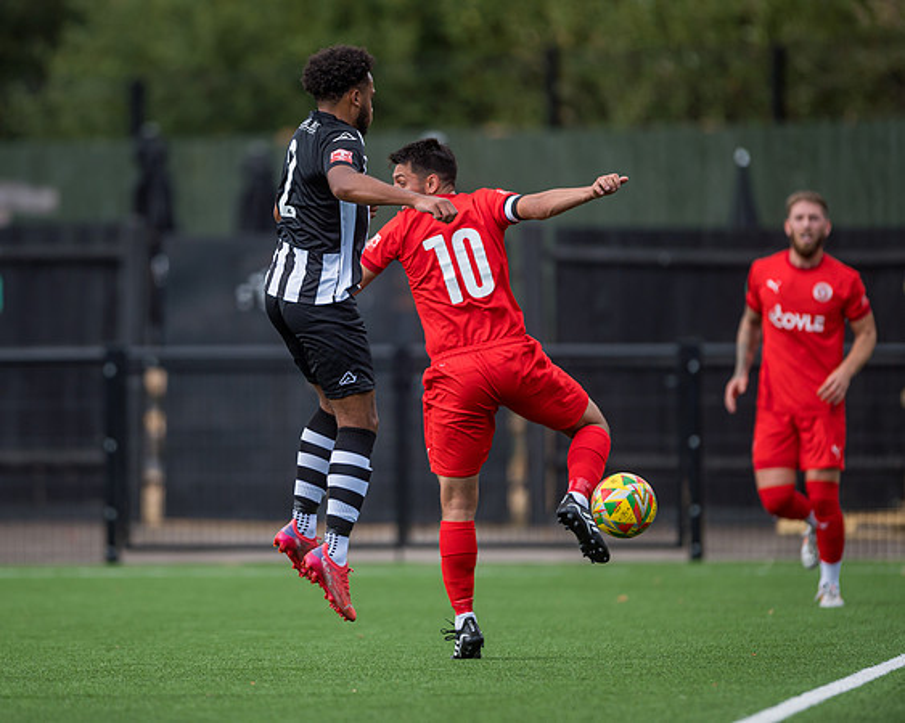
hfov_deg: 3.6
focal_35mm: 539
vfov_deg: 2.9
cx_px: 327
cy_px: 371
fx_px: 14420
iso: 200
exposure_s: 1/2000
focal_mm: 400
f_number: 2.8
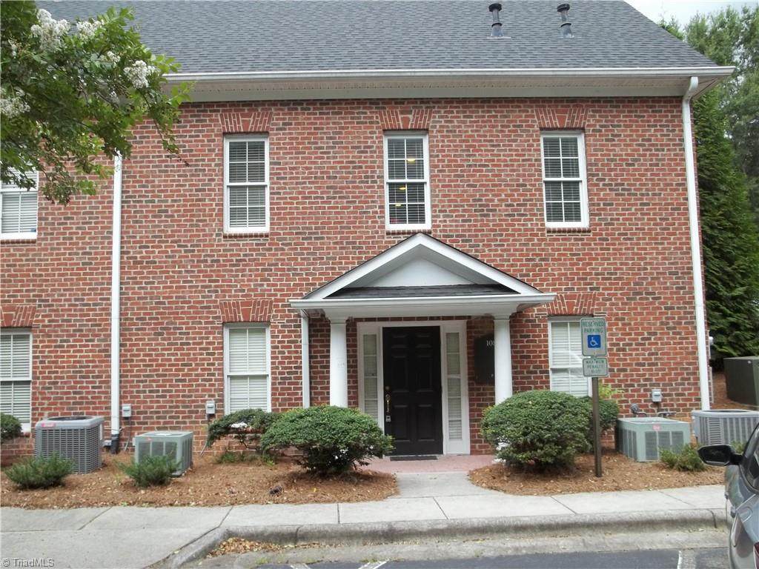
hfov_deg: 55.4
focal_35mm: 33
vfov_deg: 42.9
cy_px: 284
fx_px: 724
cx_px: 380
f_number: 3.3
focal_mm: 5.9
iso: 64
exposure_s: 1/100
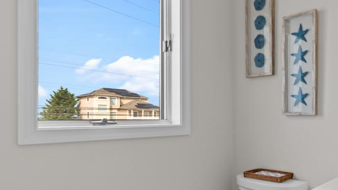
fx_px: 260
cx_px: 261
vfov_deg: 39.9
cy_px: 120
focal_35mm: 29
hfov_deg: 61.7
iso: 500
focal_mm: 17
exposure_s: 1/50
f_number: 8
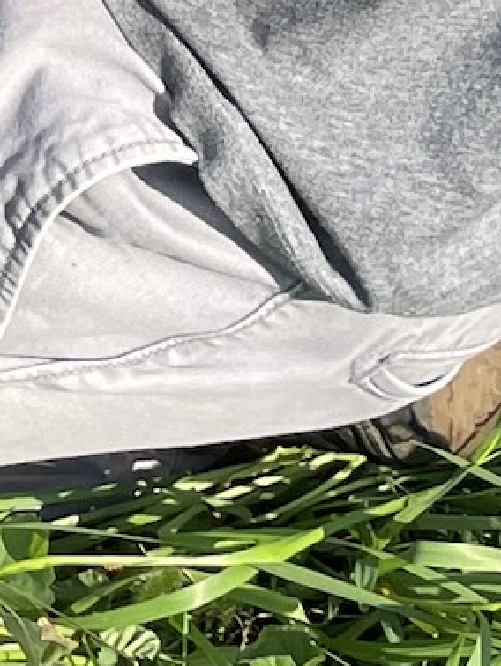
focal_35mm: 198
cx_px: -683
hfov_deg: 7.1
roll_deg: -2.6
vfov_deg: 8.7
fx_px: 3817
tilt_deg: -29.0
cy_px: -1124
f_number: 1.6
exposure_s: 1/1208
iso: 32
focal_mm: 4.2
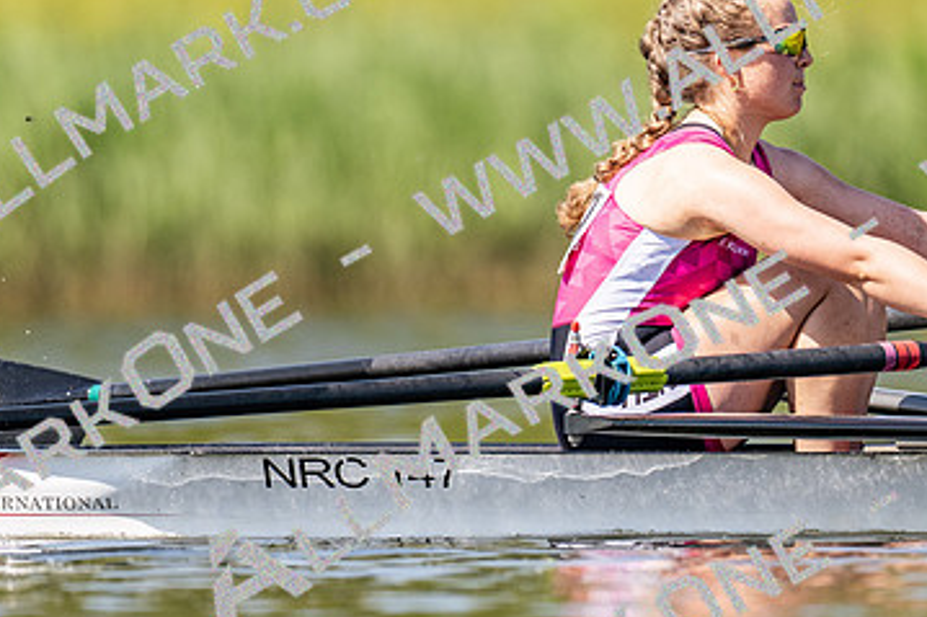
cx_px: 731
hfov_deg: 1.4
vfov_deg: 0.9
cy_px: 243
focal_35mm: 1455
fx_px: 37447
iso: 320
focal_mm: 600
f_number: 4
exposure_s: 1/2500
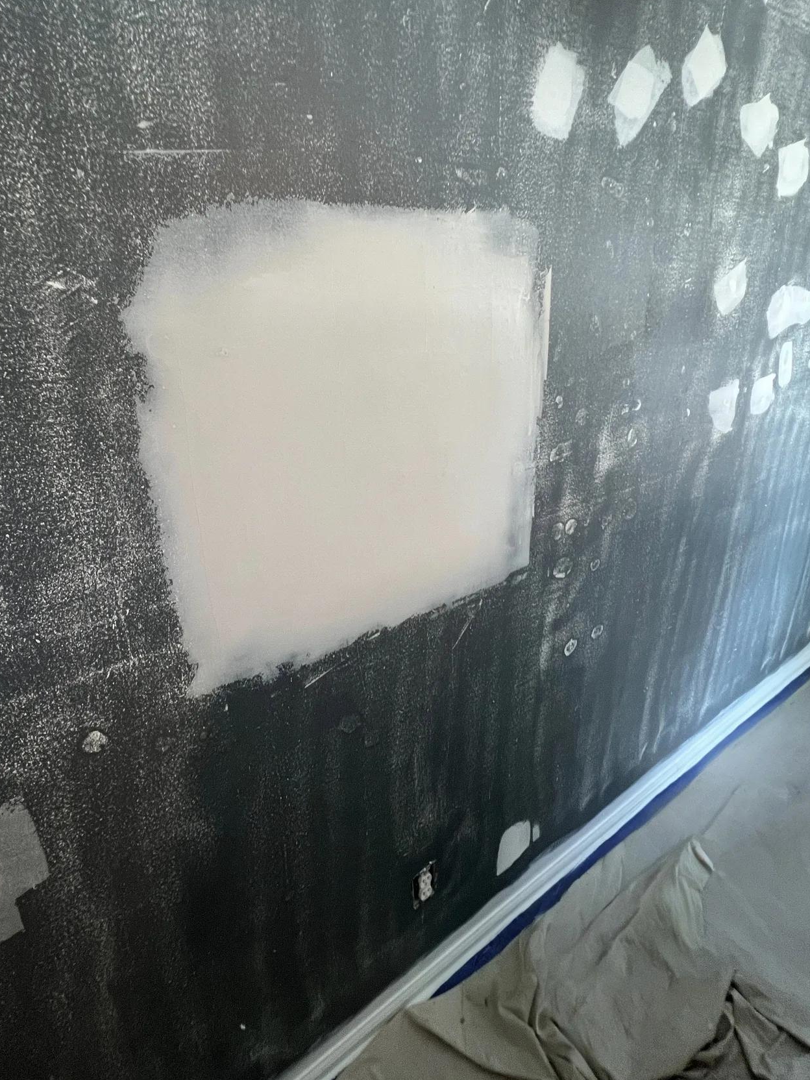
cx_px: 345
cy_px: 452
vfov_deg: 93.7
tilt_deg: -15.7
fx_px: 499
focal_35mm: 16
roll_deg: +4.4
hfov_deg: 77.6
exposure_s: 1/60
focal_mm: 1.57
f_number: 1.8
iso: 200
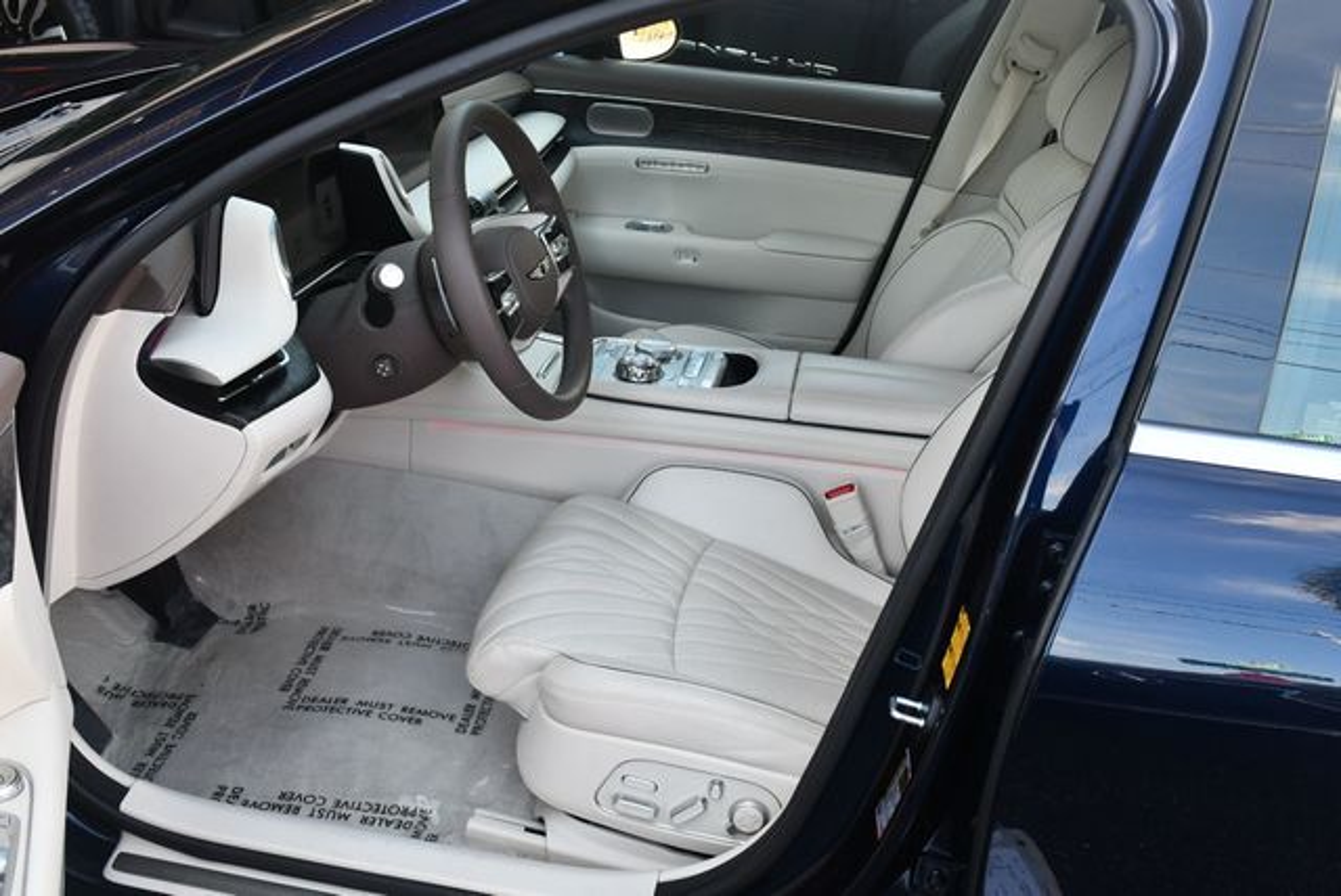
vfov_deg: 36.9
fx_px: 1342
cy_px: 448
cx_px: 670
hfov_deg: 53.1
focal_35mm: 36
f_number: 5
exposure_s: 1/250
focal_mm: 18
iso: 400
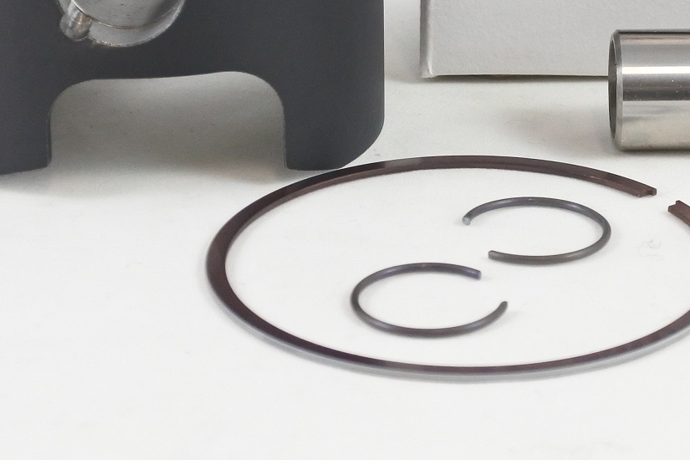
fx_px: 1859
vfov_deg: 13.7
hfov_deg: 21.0
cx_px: 394
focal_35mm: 97
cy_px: -74
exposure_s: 1/125
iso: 560
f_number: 4.2
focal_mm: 15.3
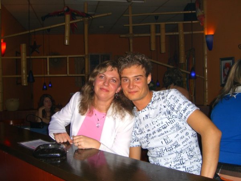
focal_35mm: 38
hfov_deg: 49.0
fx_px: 265
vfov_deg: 37.7
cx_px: 120
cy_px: 90
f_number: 2.8
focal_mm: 7.9
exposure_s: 1/60
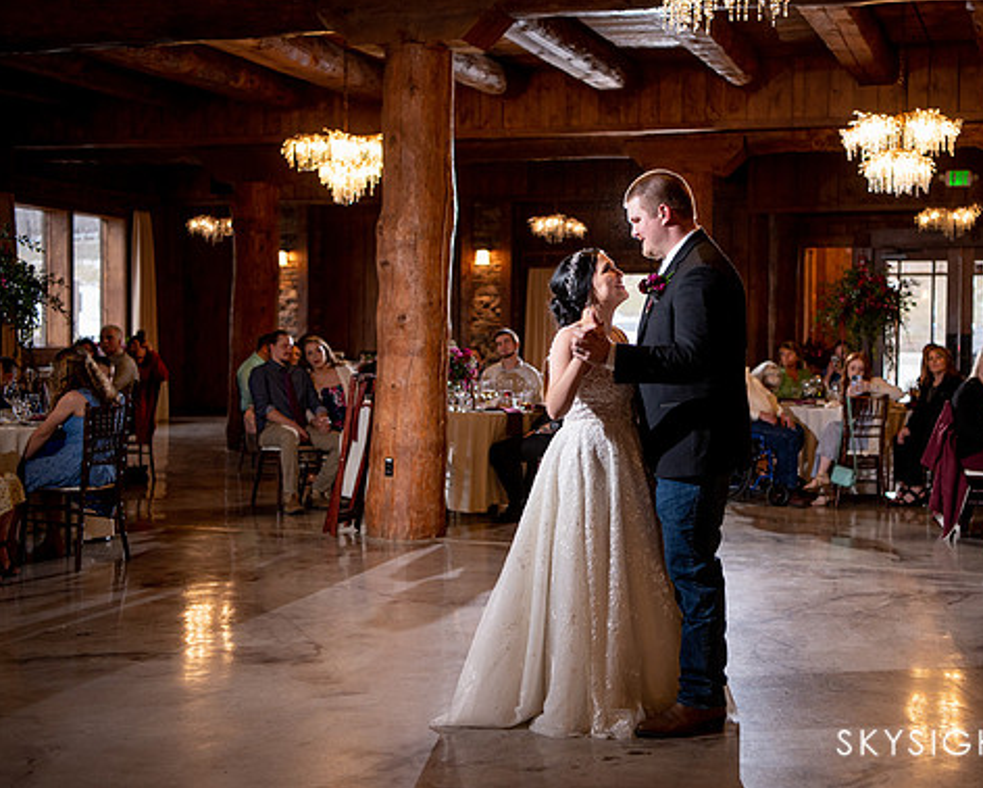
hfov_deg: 35.2
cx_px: 590
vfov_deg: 28.6
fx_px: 1543
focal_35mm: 53
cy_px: 392
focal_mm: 45
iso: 1600
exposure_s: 1/160
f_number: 2.8
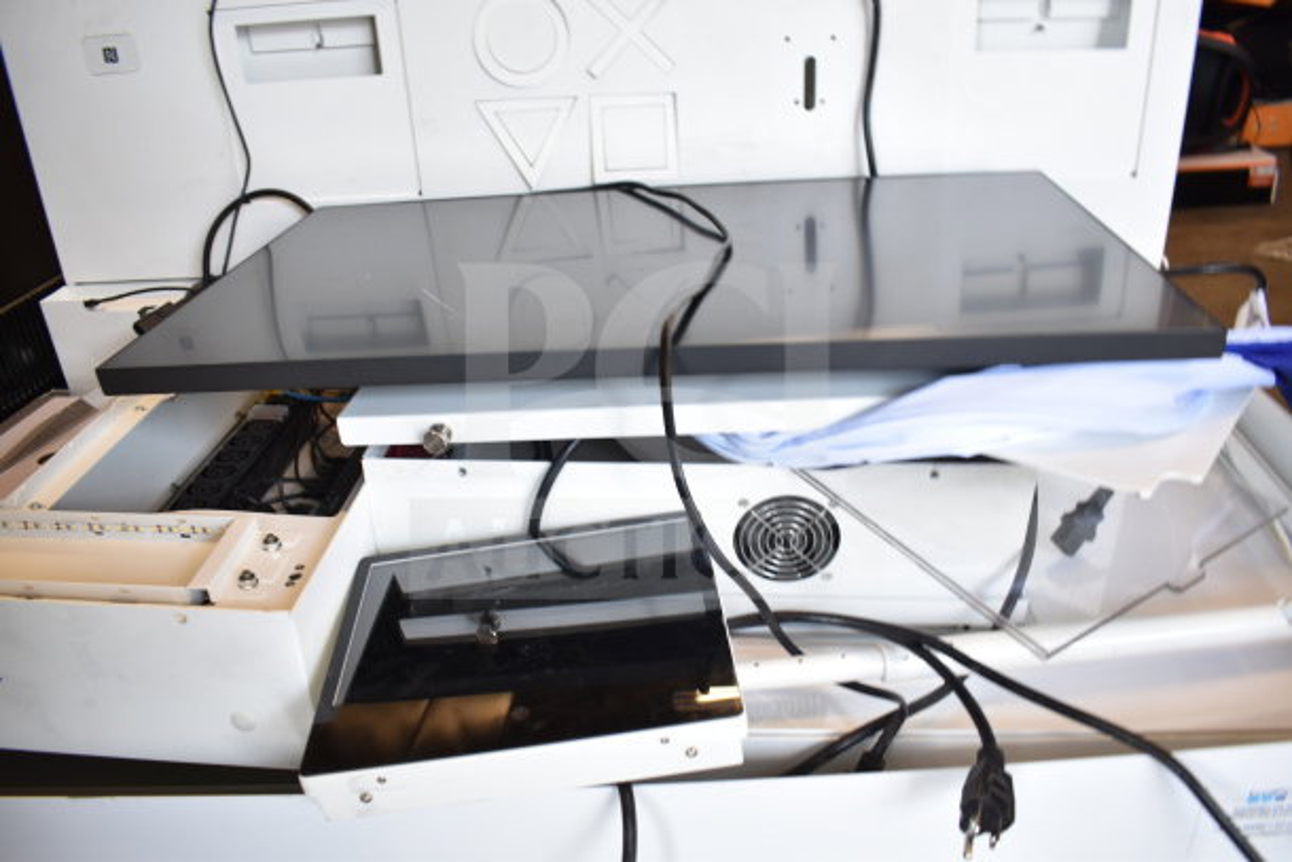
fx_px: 969
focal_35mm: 27
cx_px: 646
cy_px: 431
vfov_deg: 48.0
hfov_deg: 67.4
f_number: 3.5
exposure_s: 1/30
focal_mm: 18
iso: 320
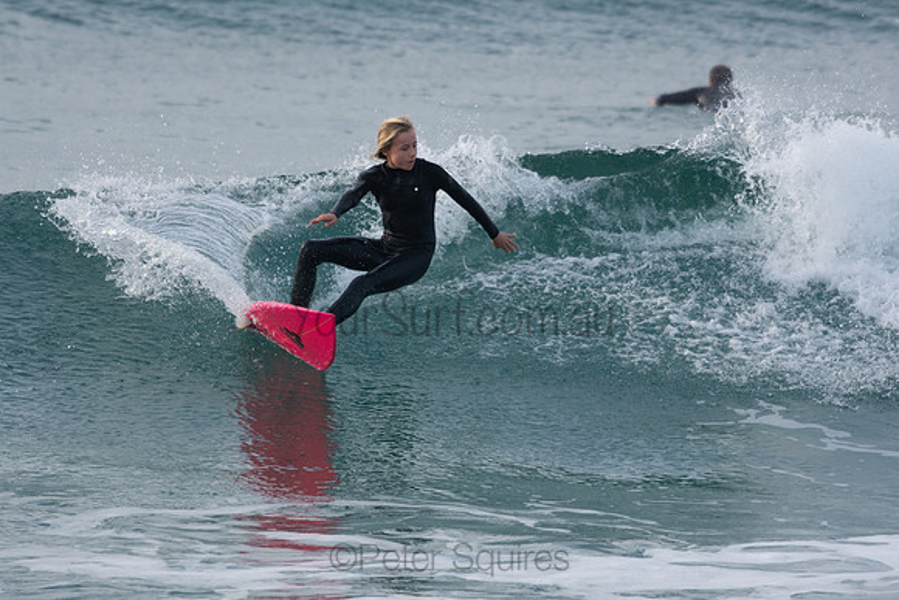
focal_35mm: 480
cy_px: 300
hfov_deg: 4.3
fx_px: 11989
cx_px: 450
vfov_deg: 2.9
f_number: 5.6
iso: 560
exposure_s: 1/1600
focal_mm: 320
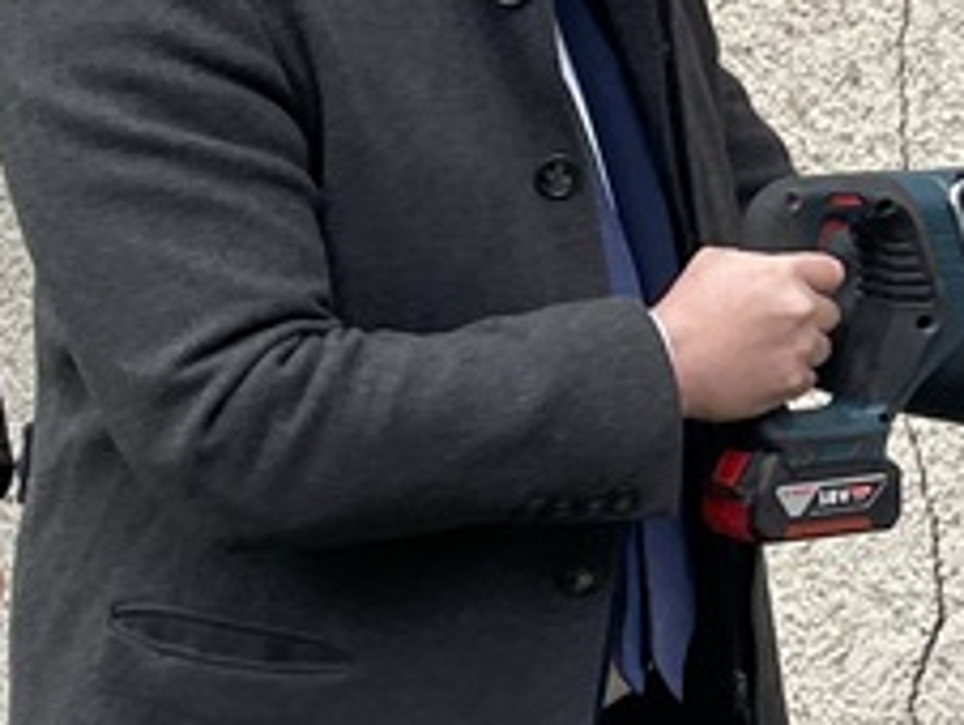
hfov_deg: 13.7
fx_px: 3875
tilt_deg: -7.9
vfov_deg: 10.7
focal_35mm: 139
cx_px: 1179
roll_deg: +1.8
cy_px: 458
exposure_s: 1/121
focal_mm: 4.2
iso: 40
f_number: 1.6
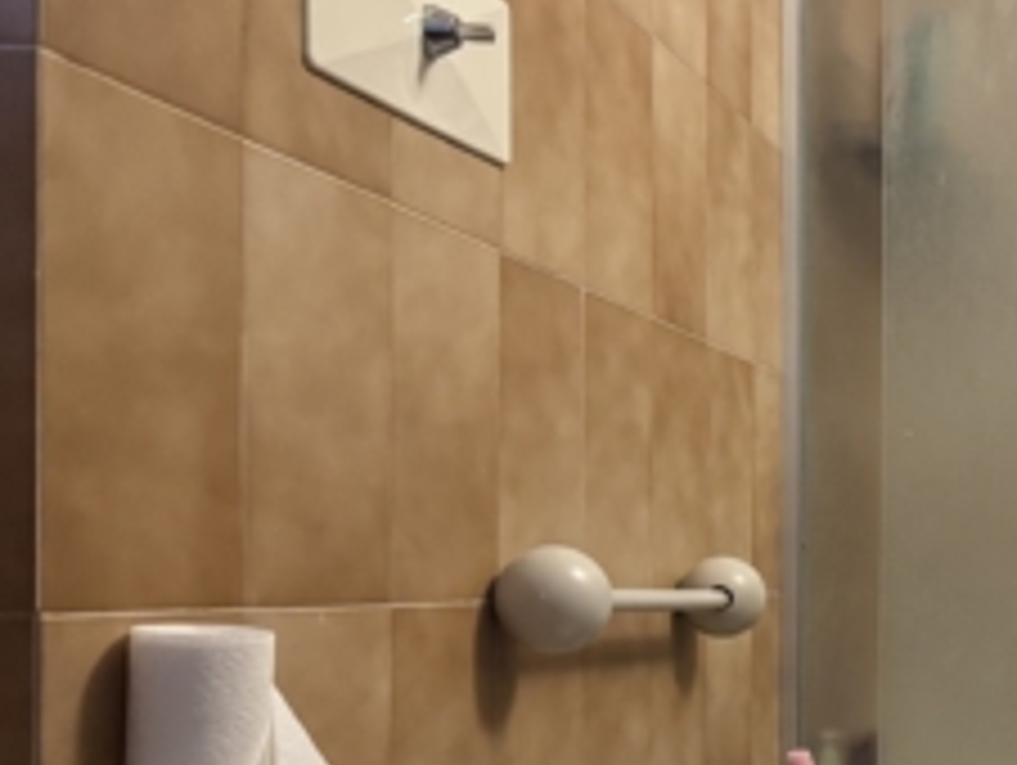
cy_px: 594
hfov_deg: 26.6
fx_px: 1823
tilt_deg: -0.5
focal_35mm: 62
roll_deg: -1.7
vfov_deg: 23.4
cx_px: 1305
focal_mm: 6.76
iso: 1000
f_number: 1.78
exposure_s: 1/40
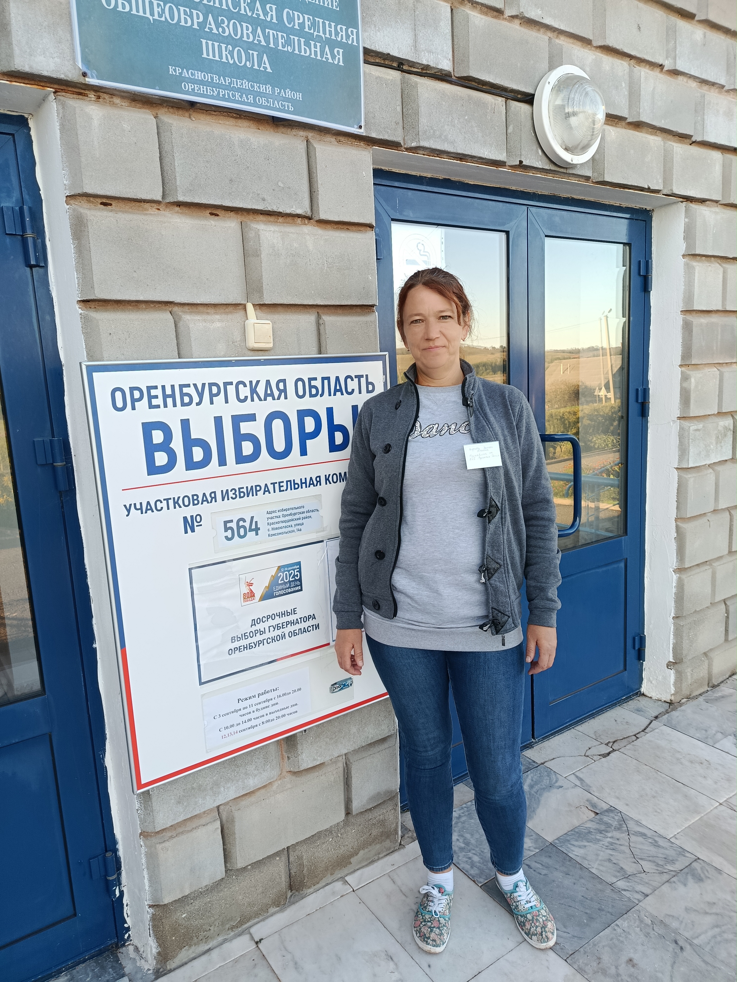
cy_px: 491
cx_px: 368
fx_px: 681
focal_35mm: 24
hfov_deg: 56.8
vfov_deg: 71.6
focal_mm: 5.24
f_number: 1.7
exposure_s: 1/100
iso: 97
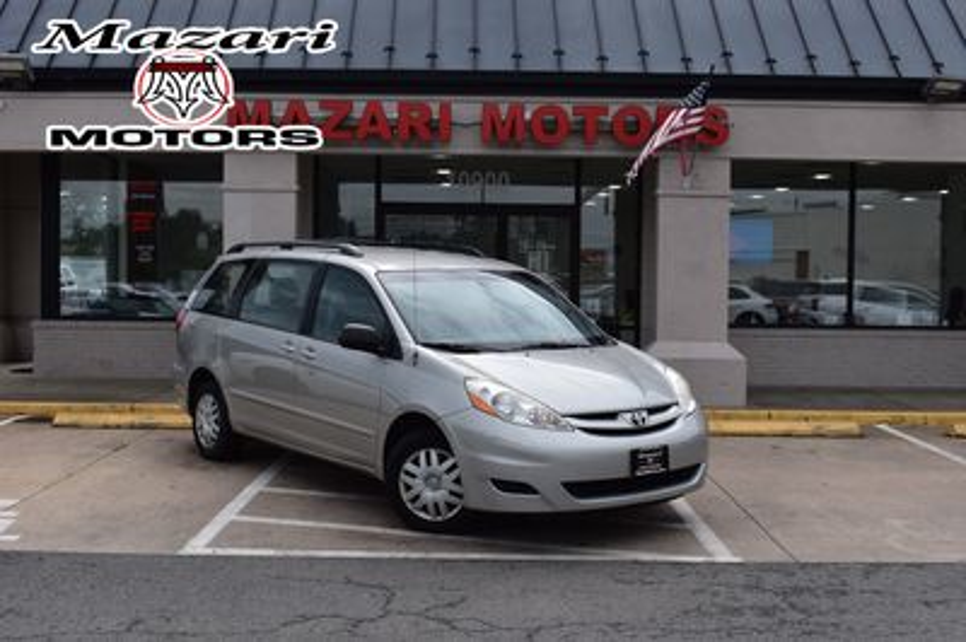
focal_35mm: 44
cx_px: 483
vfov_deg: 30.8
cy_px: 321
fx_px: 1166
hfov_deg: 45.0
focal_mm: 29
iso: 400
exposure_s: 1/400
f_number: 11
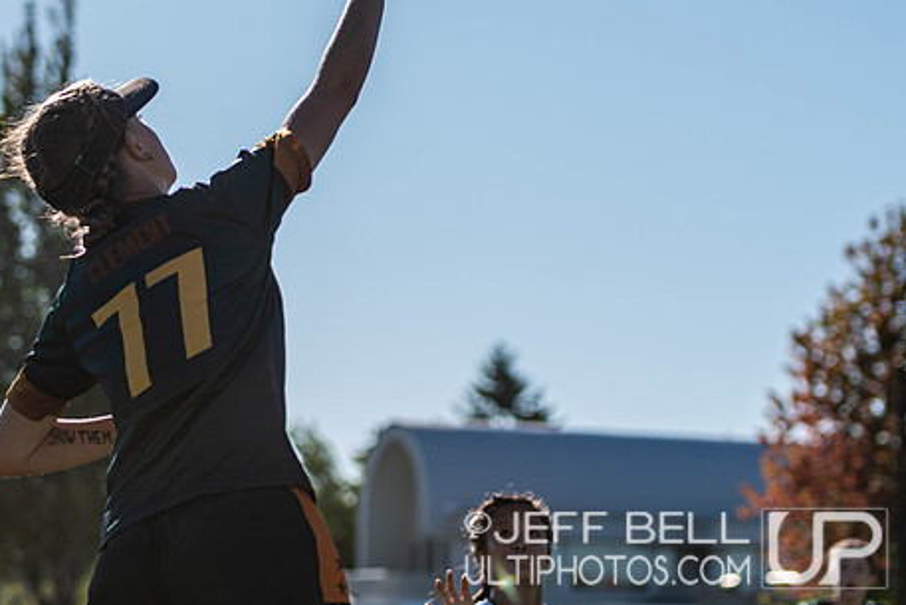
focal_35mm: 150
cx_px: 312
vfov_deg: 9.2
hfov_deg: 13.7
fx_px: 3776
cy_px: 211
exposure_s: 1/1250
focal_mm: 70
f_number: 2.8
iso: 100
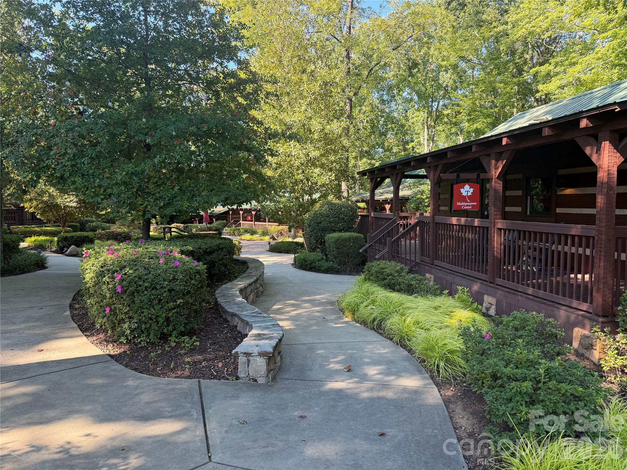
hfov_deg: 71.6
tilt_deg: -3.5
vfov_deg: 56.8
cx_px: 314
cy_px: 235
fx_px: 435
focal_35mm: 24
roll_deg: +0.1
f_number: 1.78
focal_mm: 6.76
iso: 80
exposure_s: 1/289
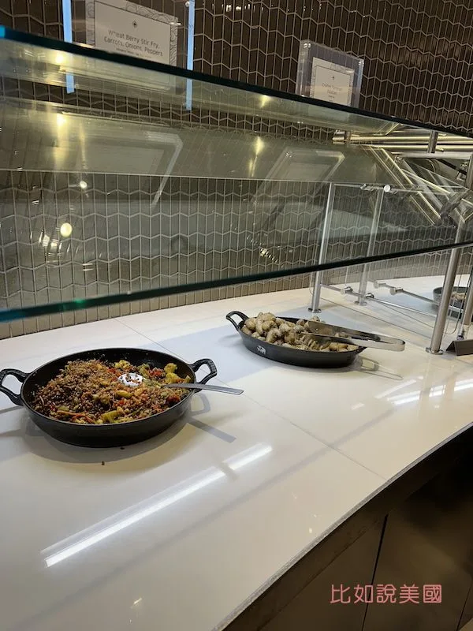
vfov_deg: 71.6
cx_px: 236
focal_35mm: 24
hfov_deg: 56.8
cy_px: 316
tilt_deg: -22.6
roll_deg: -2.4
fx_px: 437
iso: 50
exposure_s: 1/122
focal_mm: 6.86
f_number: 1.78
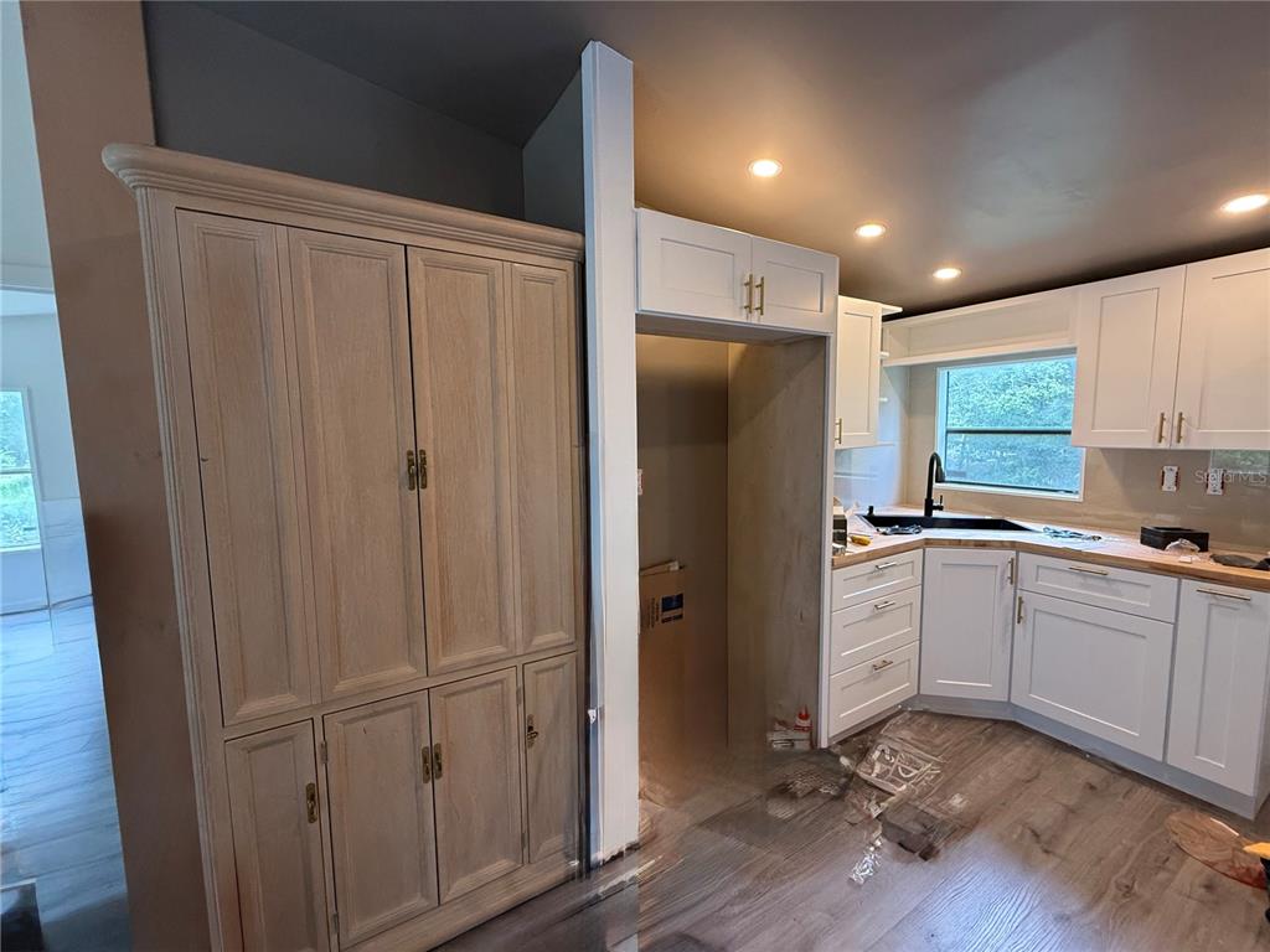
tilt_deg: -4.6
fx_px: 514
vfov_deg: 85.7
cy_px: 476
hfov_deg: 102.1
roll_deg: +0.8
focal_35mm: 14
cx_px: 635
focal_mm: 2.22
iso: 320
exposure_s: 1/99
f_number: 2.2
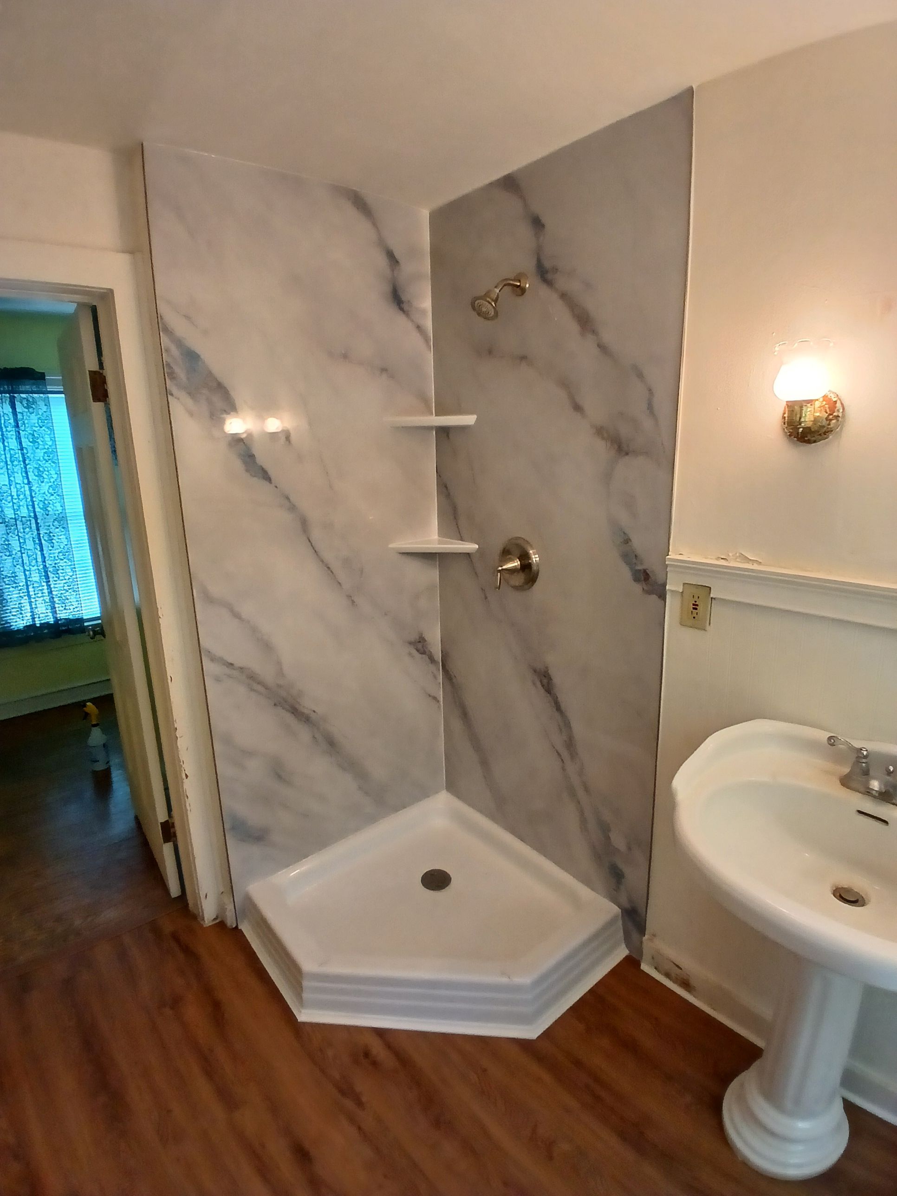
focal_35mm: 17
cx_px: 448
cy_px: 598
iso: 125
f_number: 2.2
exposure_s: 1/30
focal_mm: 1.4
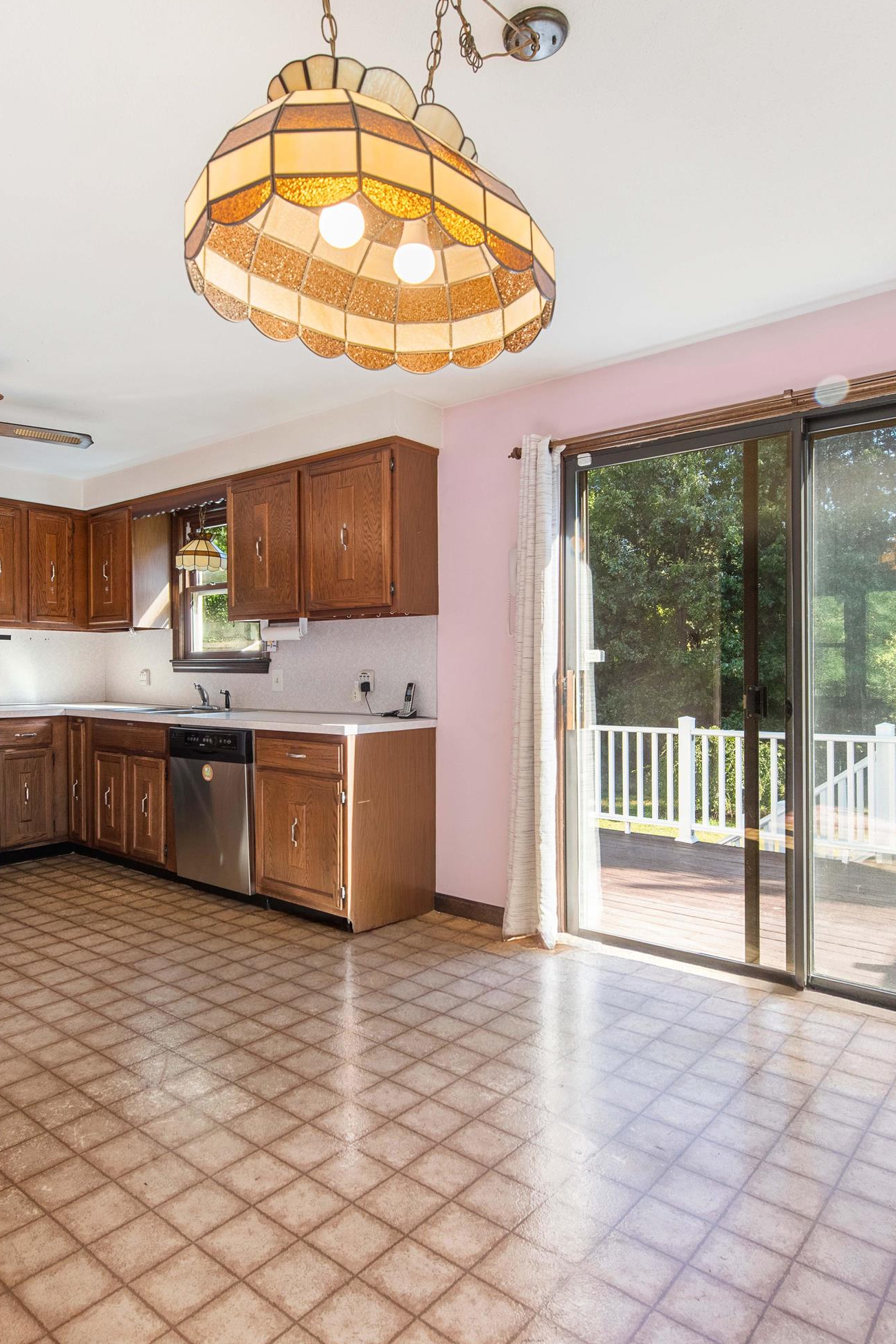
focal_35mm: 22
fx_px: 821
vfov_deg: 78.6
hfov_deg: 56.8
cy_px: 652
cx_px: 366
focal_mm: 14
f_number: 7.1
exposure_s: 1/30
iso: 400
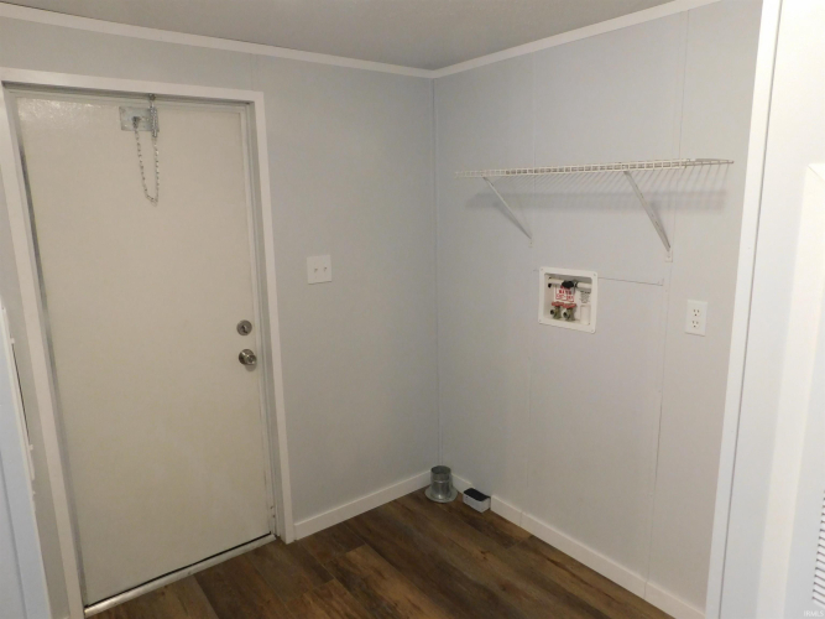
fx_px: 548
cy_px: 310
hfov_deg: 73.9
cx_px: 412
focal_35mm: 23
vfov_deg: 58.9
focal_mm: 4
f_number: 3
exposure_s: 1/30
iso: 400
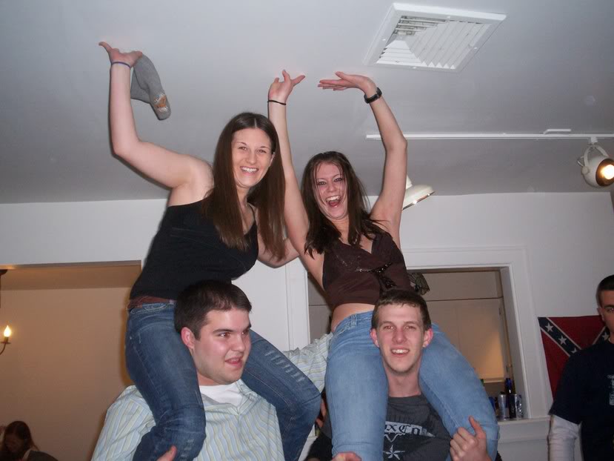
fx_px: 639
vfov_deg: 39.7
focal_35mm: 36
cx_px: 307
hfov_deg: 51.3
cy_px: 230
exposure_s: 1/64
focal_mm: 5.9
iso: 140
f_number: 4.5
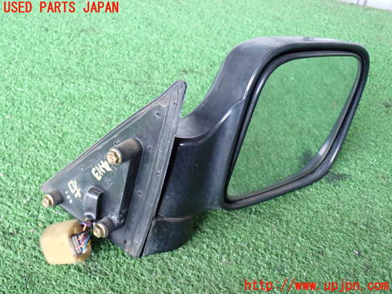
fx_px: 532
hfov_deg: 40.4
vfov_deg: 30.9
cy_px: 147
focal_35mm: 47
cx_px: 196
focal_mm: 8.4
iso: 500
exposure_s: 1/50
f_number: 3.1
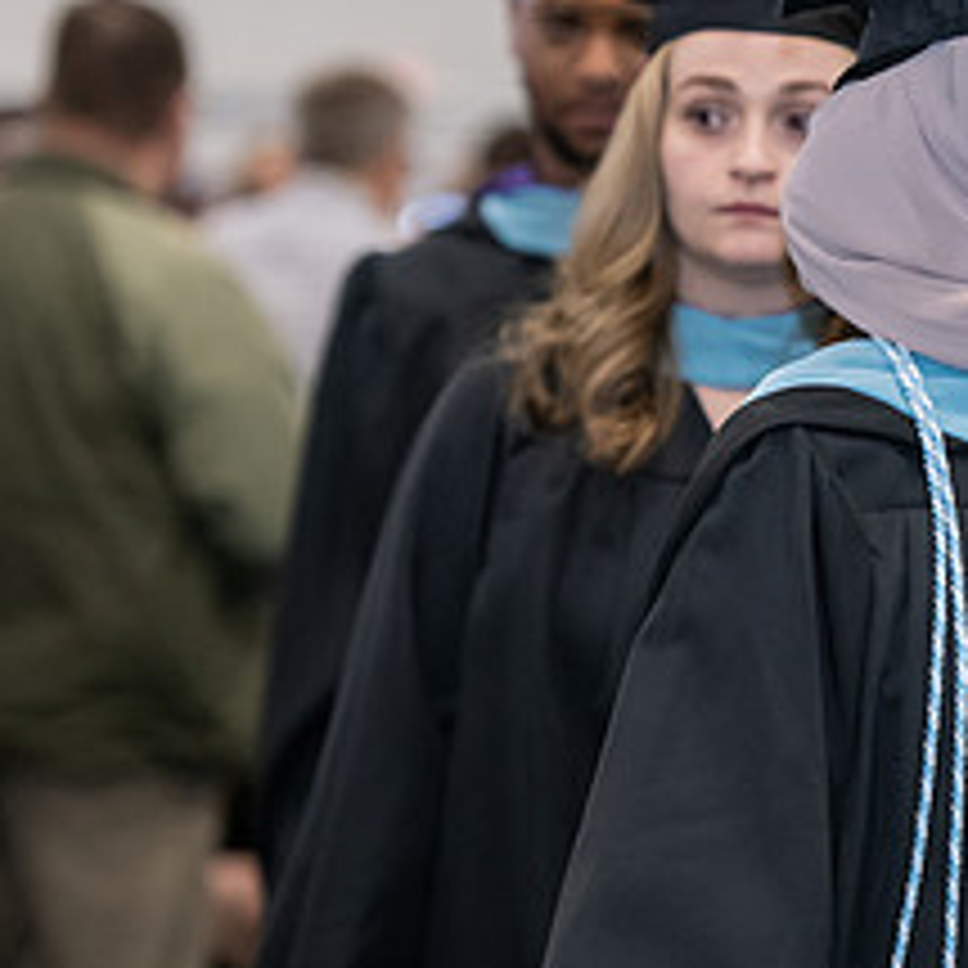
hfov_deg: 5.9
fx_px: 9428
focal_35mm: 298
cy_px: 286
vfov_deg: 5.9
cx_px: 1112
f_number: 3.2
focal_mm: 130
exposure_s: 1/200
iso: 2000
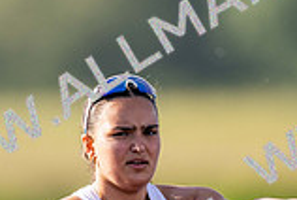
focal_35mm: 2198
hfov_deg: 0.9
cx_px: 107
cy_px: 216
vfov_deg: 0.6
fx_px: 18167
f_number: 4
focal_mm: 600
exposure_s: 1/2500
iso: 360
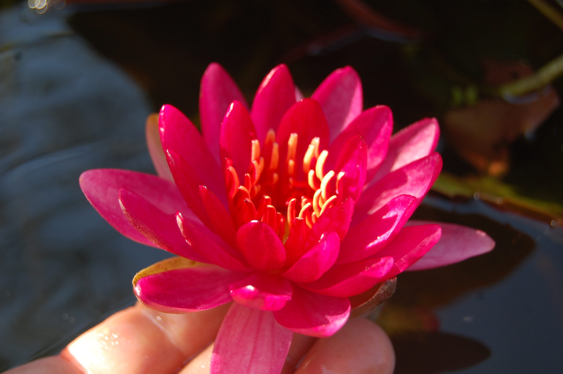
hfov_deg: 28.1
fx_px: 1125
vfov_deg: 18.9
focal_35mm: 72
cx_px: 282
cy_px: 187
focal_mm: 48
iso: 200
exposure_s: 1/125
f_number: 5.6
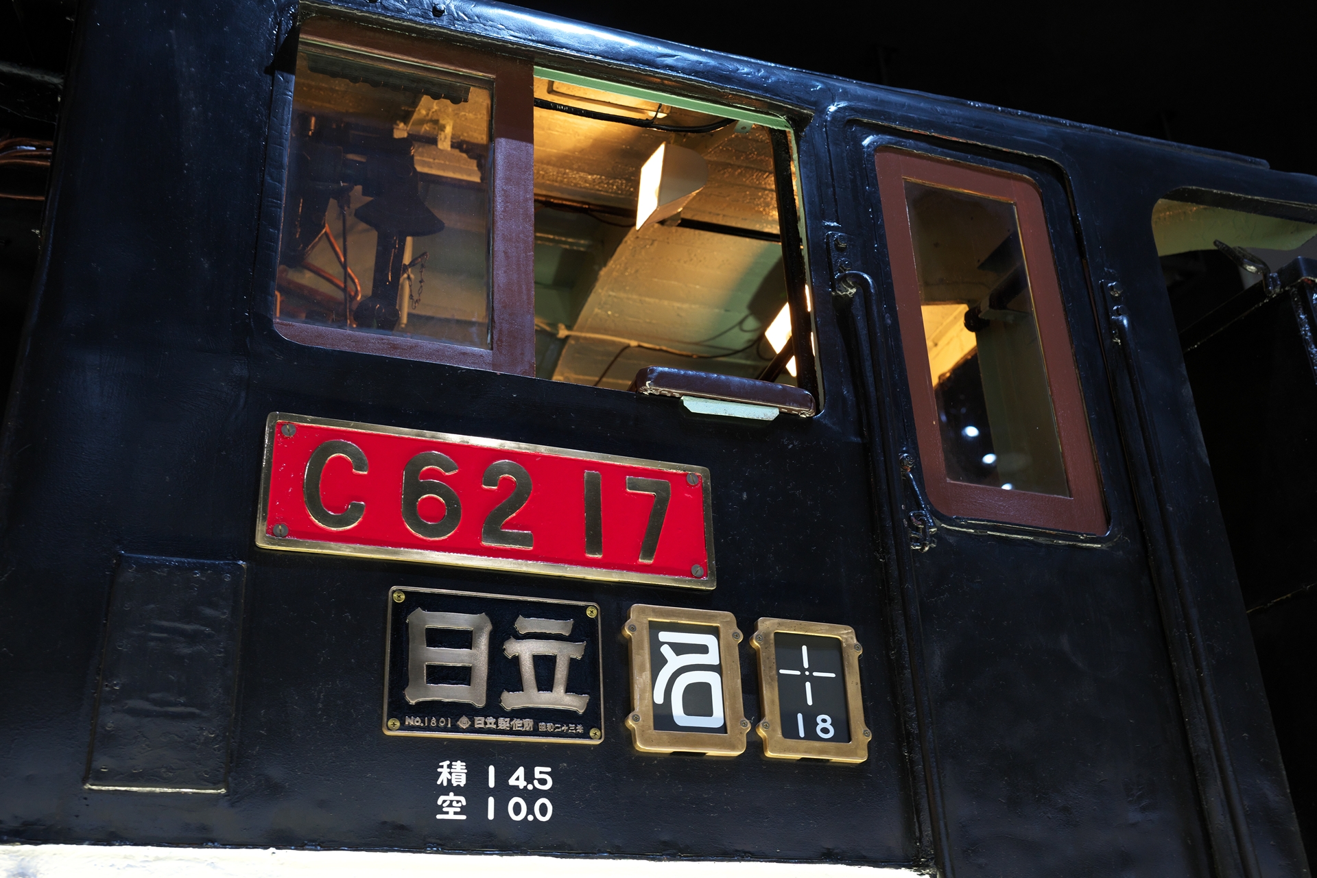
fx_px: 1353
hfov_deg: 51.9
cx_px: 658
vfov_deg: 35.9
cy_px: 439
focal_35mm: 37
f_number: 4
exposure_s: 1/8
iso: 1000
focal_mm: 37
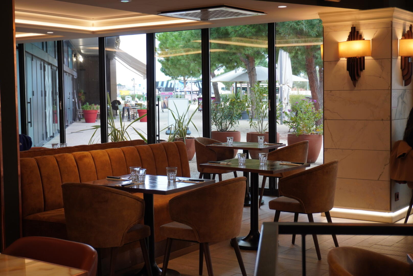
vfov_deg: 24.4
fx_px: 637
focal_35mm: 56
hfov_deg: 35.9
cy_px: 138
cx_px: 206
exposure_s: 1/60
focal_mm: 37
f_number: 5.6
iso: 320
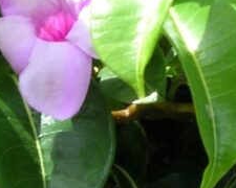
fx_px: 1055
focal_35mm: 151
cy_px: 30
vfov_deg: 10.2
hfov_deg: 12.6
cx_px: 230
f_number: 4.9
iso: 50
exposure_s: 1/148
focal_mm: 5.7
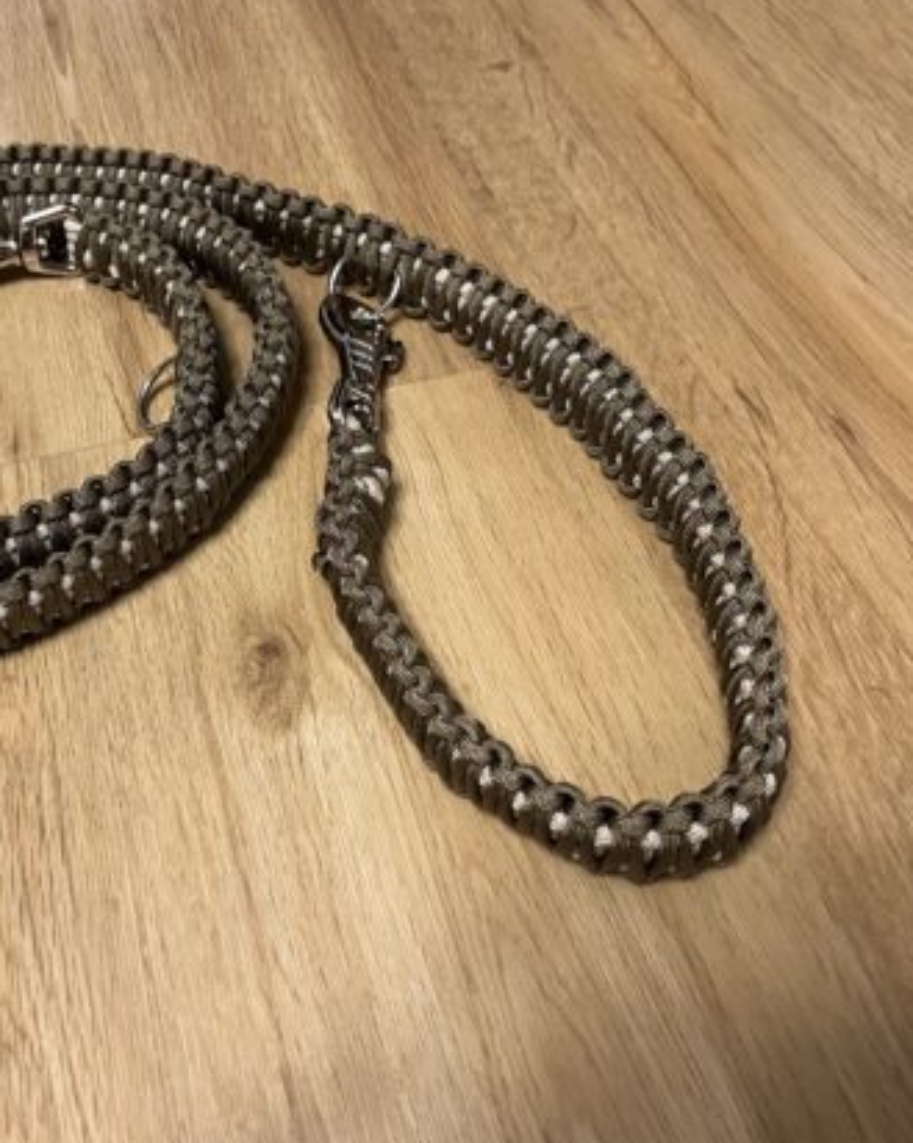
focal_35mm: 37
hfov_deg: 38.8
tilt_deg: -50.6
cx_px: 205
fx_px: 1251
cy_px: 566
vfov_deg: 49.1
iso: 500
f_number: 1.6
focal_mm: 5.1
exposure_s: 1/36
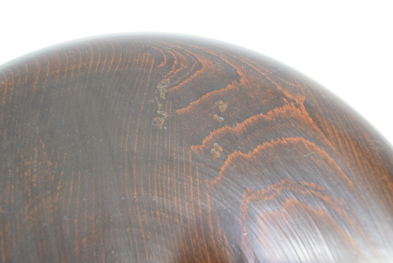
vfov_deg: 36.9
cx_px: 196
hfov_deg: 53.1
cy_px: 132
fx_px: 393
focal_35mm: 36
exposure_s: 1/100
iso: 1600
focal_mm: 24
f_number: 4.5
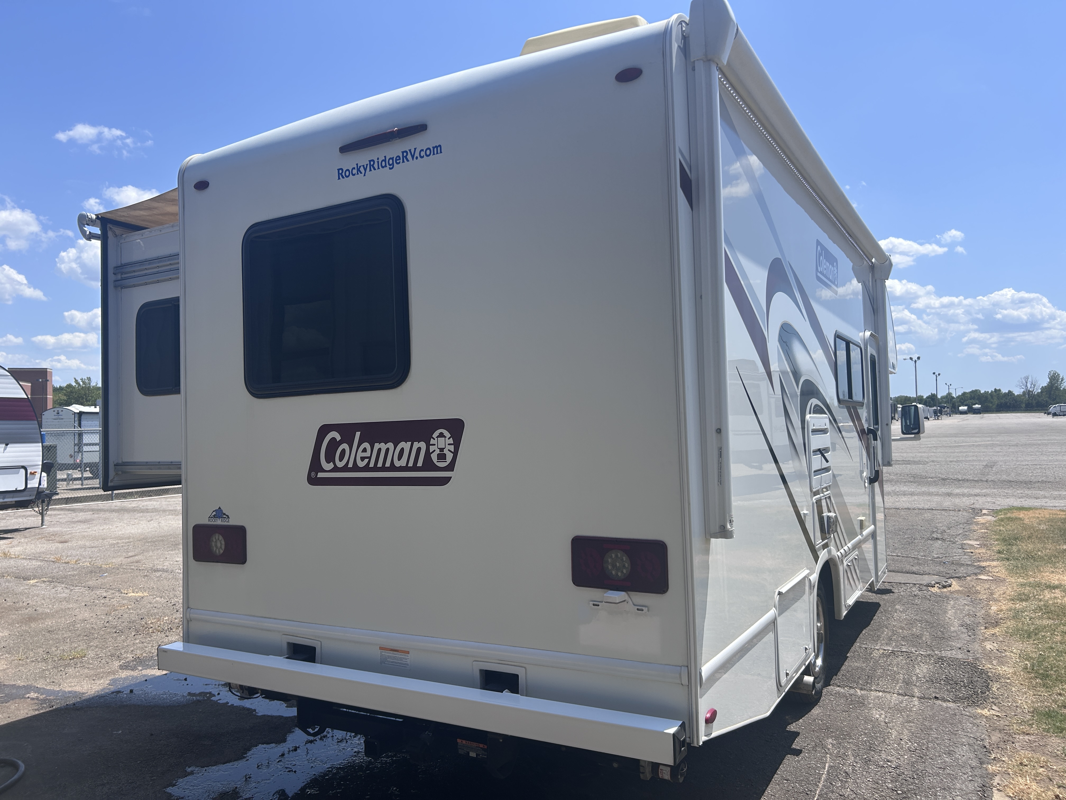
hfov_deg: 67.3
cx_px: 533
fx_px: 801
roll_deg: +1.5
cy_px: 400
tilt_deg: +1.6
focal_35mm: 26
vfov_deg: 53.1
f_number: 1.5
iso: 50
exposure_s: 1/4115
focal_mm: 5.7
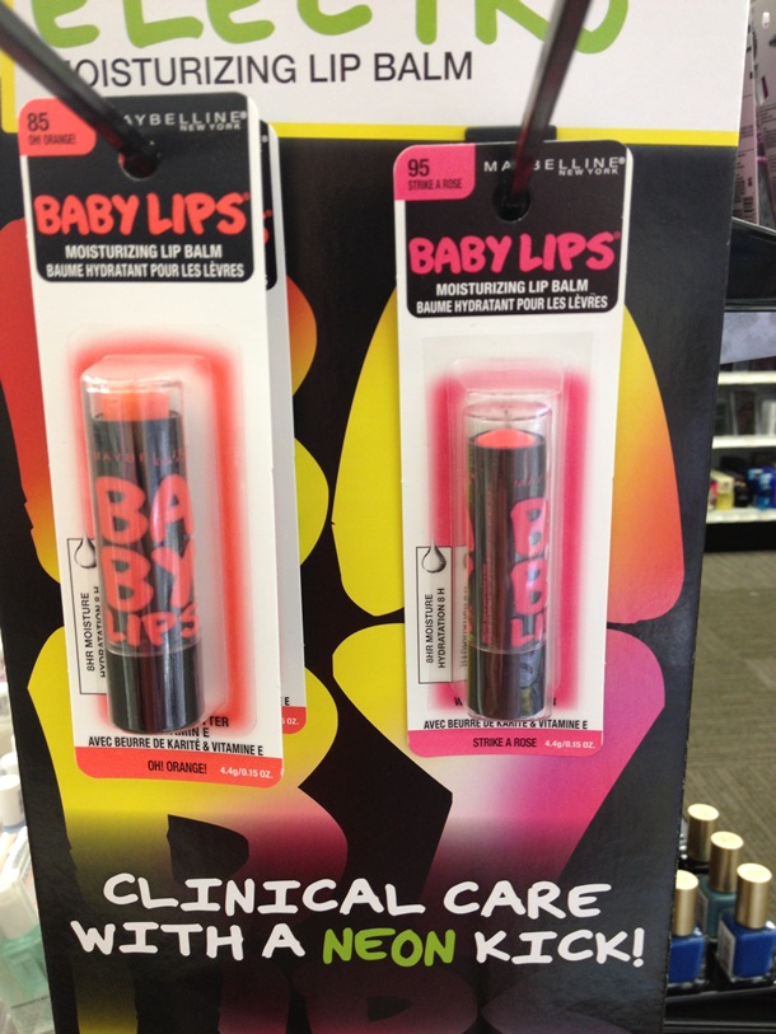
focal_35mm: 35
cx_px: 388
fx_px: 1046
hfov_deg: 40.7
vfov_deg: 52.6
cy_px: 517
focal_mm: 4.28
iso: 80
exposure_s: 1/20
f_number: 2.4
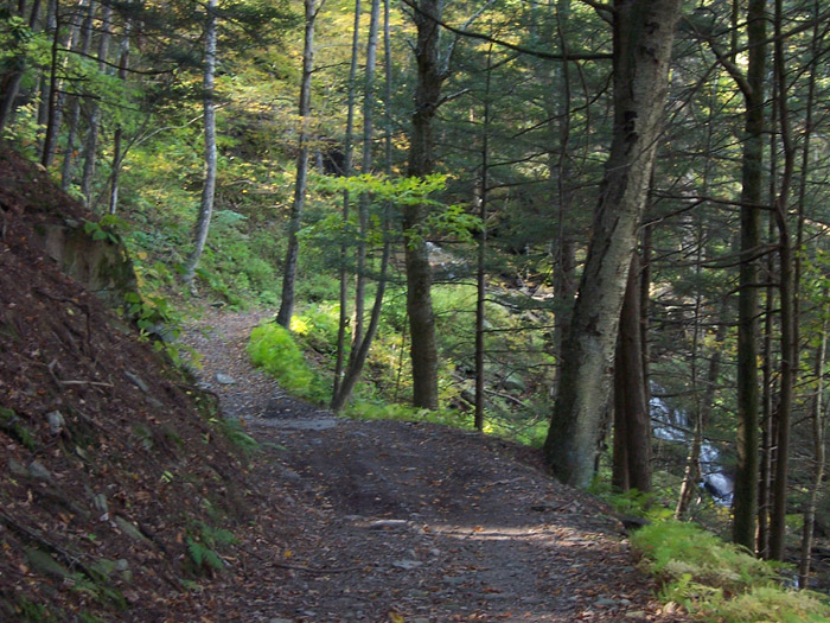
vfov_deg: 16.6
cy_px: 312
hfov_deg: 22.0
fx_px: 2134
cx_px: 415
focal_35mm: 89
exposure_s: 1/8
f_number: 5.6
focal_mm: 14.8
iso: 140
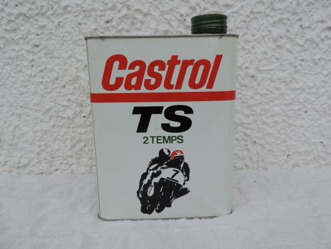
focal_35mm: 28
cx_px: 166
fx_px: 268
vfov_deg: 49.7
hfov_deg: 63.4
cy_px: 124
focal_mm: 4.9
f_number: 3.1
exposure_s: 1/500
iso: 80
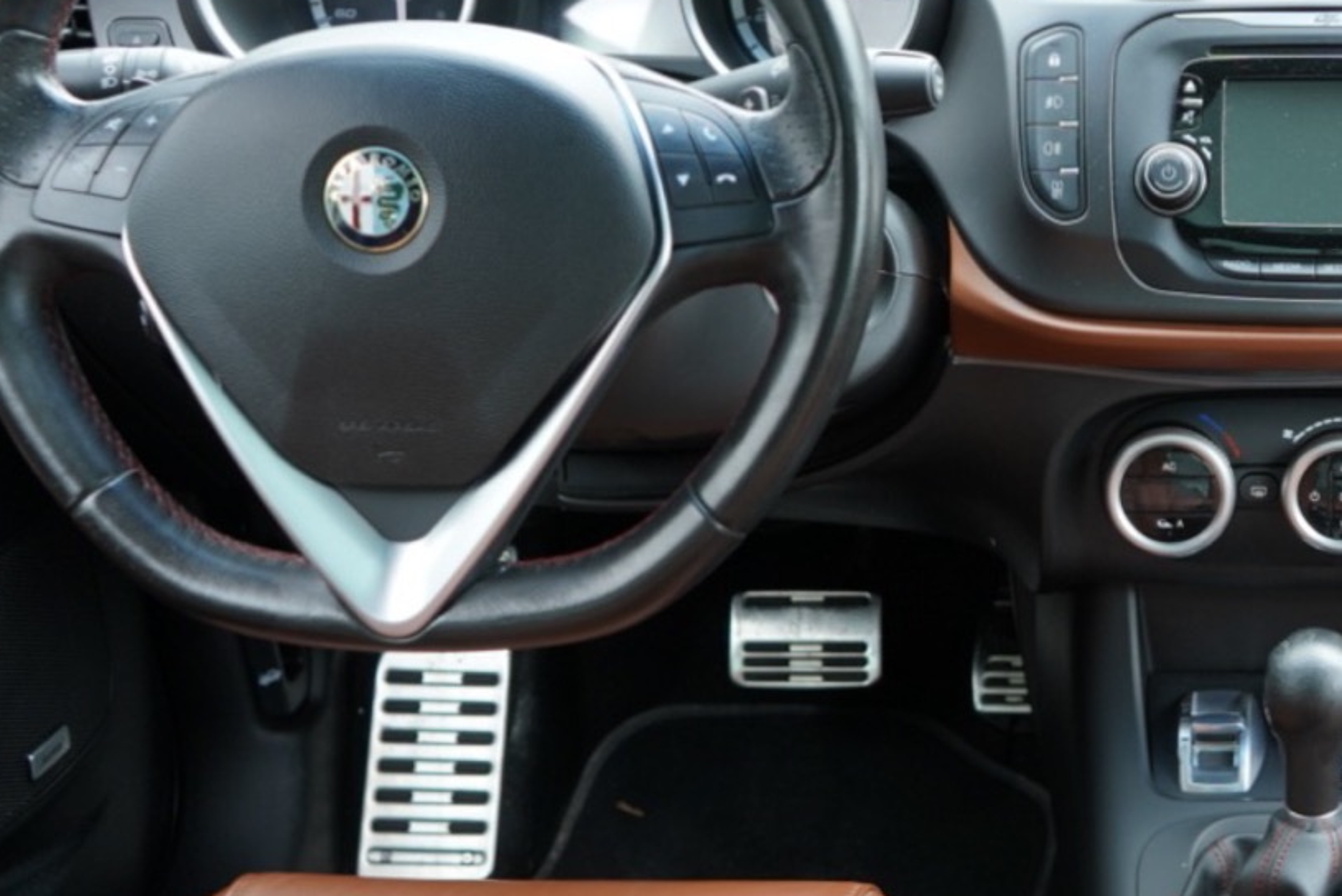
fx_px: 2461
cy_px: 586
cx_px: 1293
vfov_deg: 20.6
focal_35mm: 66
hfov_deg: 28.9
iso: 250
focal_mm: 28
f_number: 4
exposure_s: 1/60
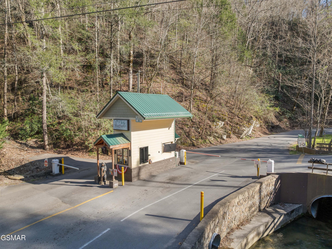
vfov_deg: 56.8
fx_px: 230
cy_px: 124
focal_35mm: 24
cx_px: 166
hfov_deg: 71.6
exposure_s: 1/25
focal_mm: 12.29
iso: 130
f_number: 2.8
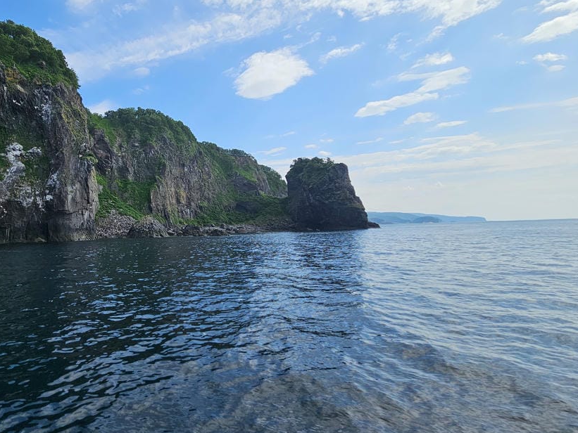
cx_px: 161
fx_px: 317
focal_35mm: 19
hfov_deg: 79.6
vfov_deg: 68.6
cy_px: 203
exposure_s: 1/2937
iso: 50
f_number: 2.2
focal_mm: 2.2
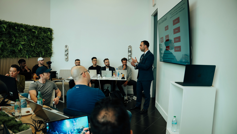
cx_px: 118
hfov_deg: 73.7
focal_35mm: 25
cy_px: 67
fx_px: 158
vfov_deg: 45.8
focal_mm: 24
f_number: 2.8
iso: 800
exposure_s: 1/60
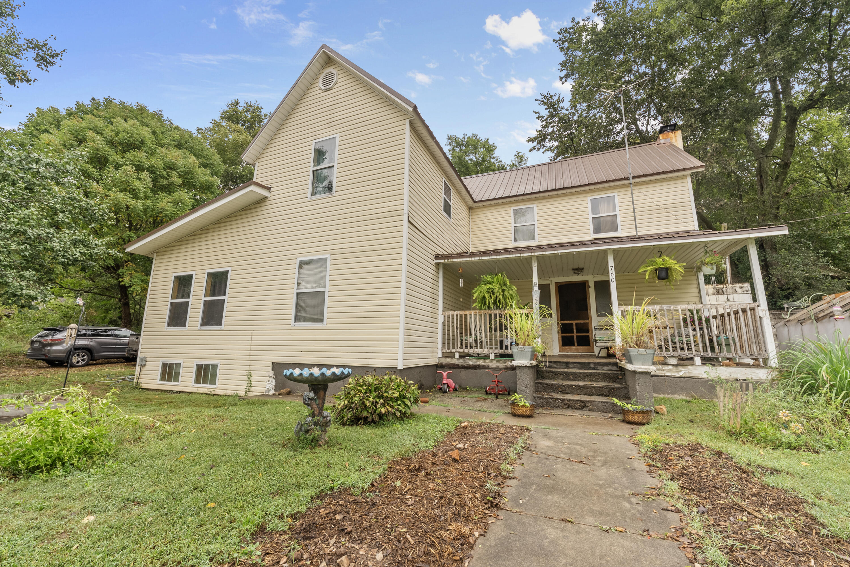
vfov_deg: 81.3
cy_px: 284
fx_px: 331
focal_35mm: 14
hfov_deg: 104.2
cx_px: 425
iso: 640
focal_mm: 14
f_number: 9
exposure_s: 1/40
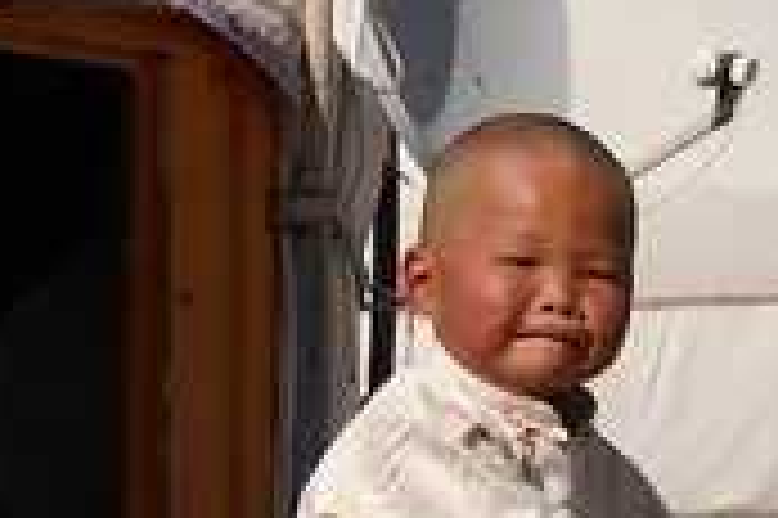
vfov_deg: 4.6
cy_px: 748
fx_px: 6391
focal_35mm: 296
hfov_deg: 7.0
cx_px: 148
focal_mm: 73
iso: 160
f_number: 16
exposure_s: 1/160
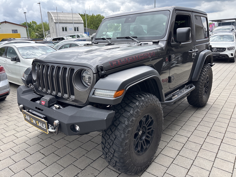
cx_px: 118
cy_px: 88
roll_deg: +2.2
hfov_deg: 67.3
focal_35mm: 26
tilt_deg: -15.4
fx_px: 177
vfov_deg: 53.1
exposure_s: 1/769
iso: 50
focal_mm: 5.96
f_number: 1.6
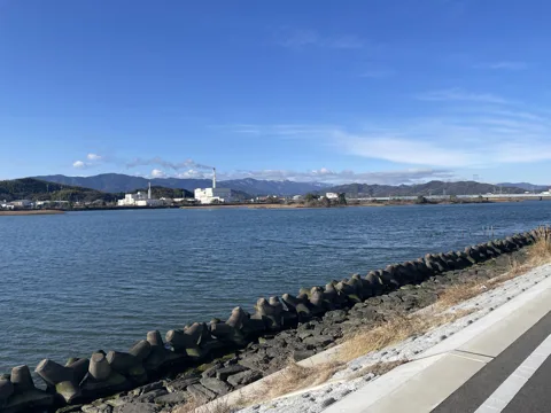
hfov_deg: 67.3
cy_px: 206
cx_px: 276
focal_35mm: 26
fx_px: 414
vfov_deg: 53.1
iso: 32
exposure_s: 1/3300
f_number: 1.6
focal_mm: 4.2
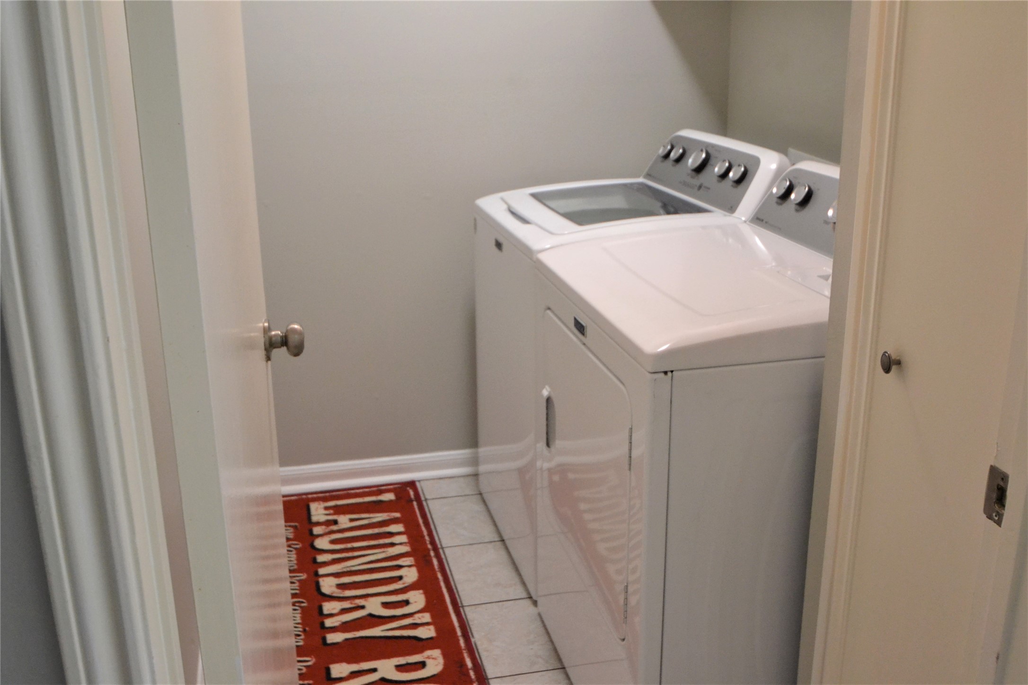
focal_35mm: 36
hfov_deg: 53.1
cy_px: 342
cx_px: 514
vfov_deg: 36.9
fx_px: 1028
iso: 2500
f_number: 4.5
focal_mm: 24
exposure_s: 1/60
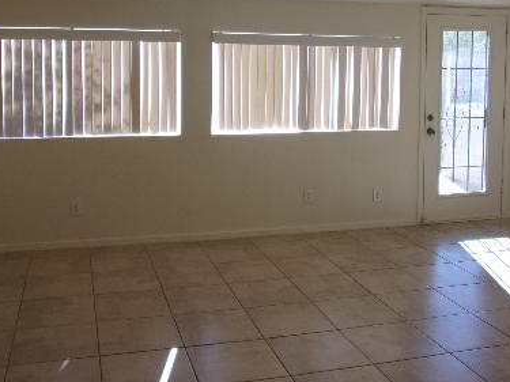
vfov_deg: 34.4
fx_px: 604
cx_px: 264
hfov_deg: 45.8
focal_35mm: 41
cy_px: 99
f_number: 3.3
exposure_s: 1/125
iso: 80
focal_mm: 4.3
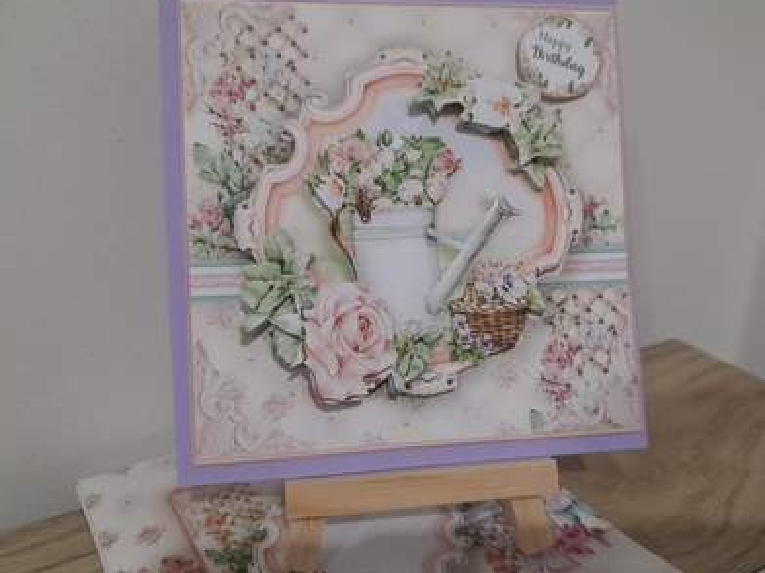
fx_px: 685
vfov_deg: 45.4
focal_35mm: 31
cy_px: 284
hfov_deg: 58.2
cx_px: 423
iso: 400
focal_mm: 4
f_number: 1.8
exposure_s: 1/50
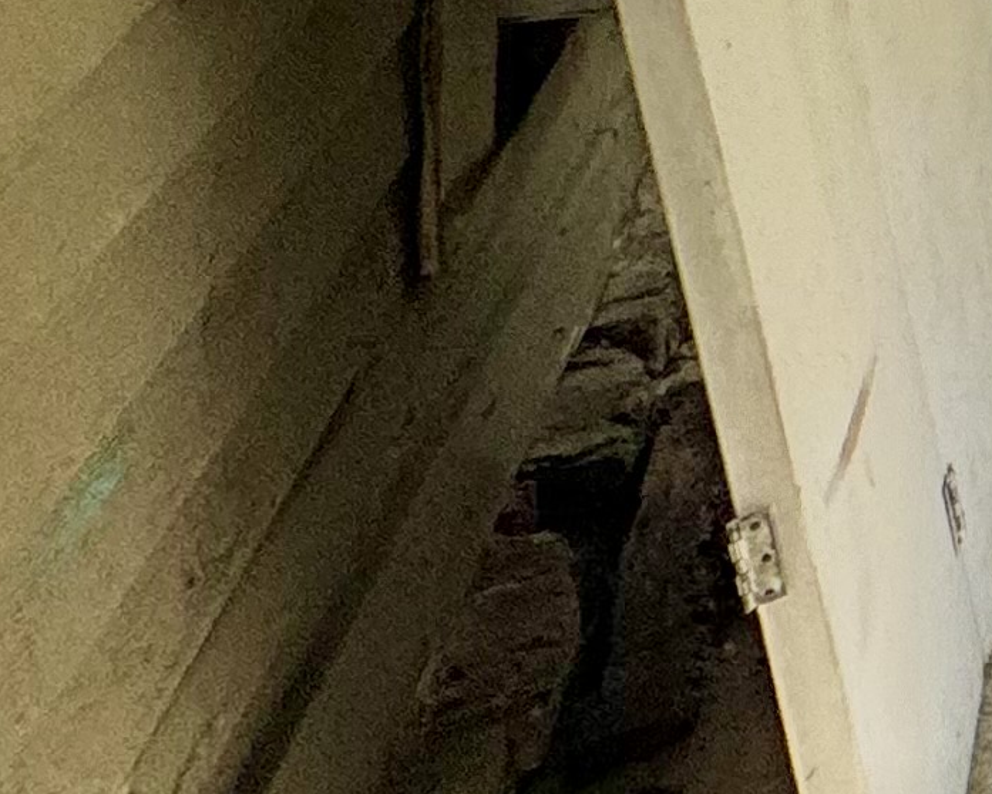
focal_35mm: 79
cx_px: 2765
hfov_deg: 12.6
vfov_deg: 14.3
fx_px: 2320
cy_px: -1010
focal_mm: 2.22
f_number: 2.2
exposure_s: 1/357
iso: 40
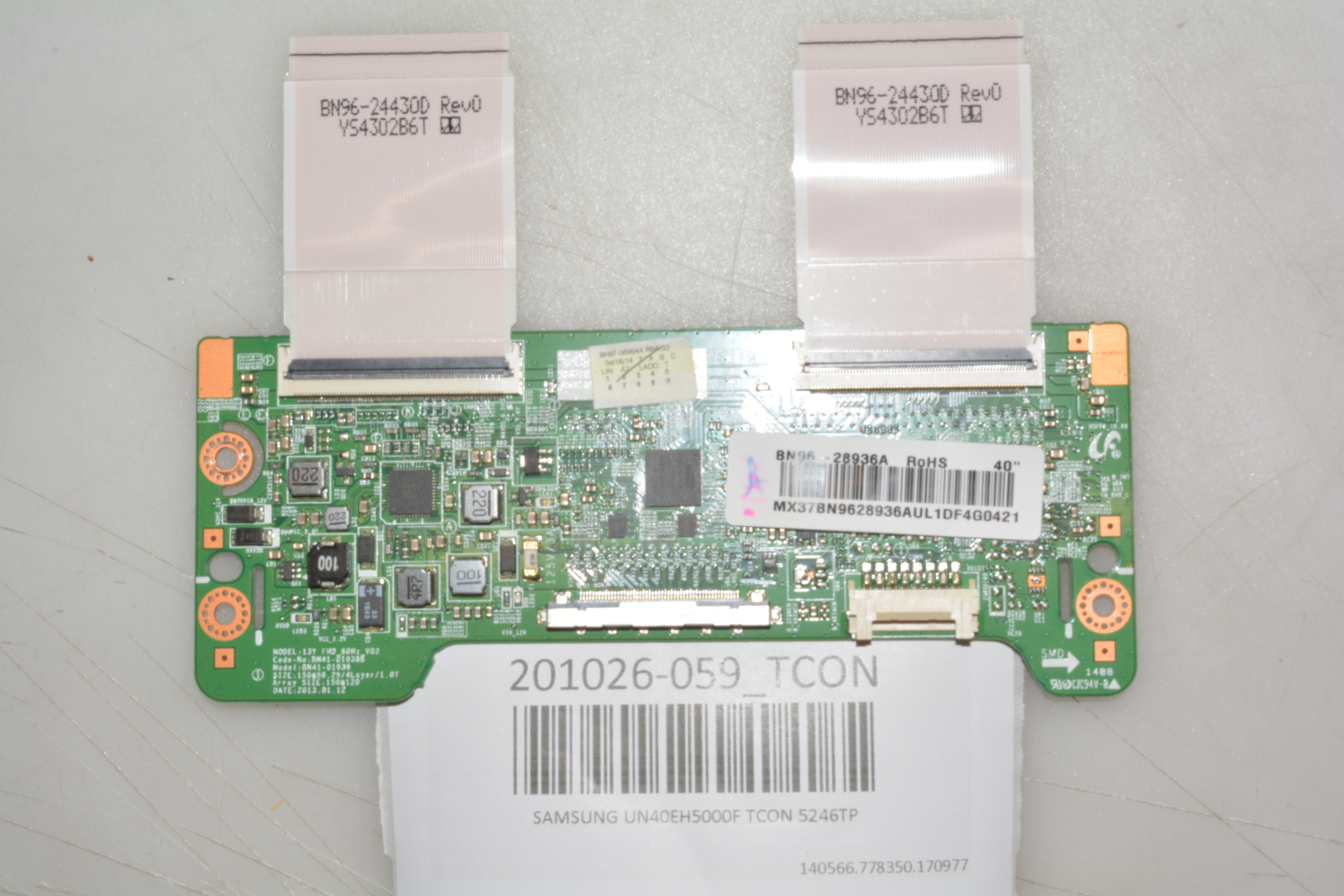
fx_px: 1960
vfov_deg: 25.8
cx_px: 672
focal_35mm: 52
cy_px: 448
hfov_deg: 37.9
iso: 500
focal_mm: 35
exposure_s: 1/60
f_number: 29
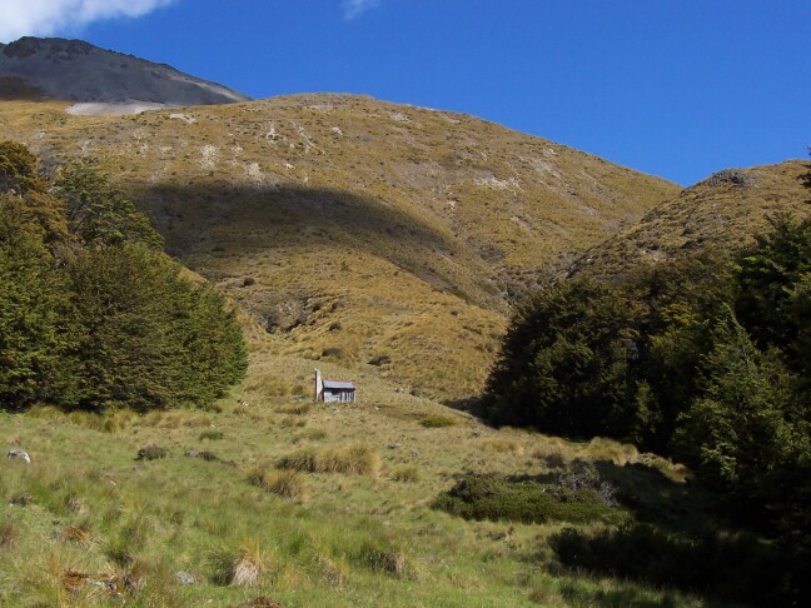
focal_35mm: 46
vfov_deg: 31.5
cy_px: 304
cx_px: 406
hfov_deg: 41.2
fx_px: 1078
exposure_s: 1/350
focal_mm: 7
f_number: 5.6
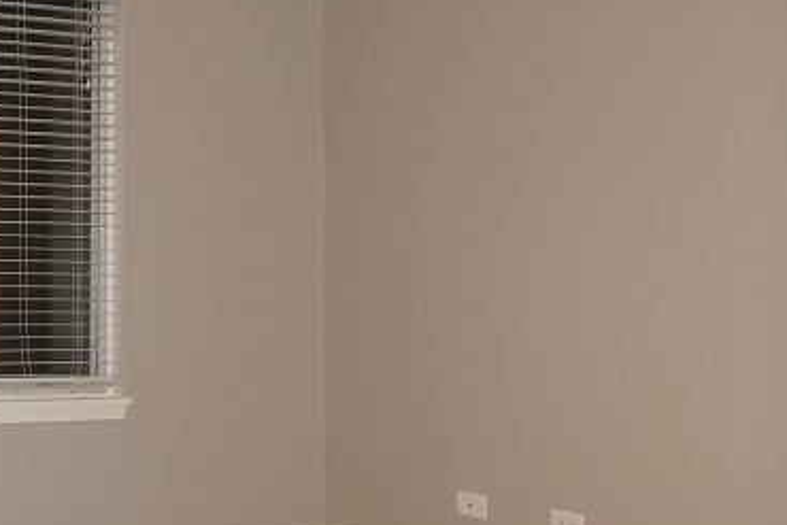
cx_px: -93
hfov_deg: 29.4
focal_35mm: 61
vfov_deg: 22.3
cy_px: 276
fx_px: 1334
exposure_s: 1/50
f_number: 2.8
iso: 800
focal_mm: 9.12
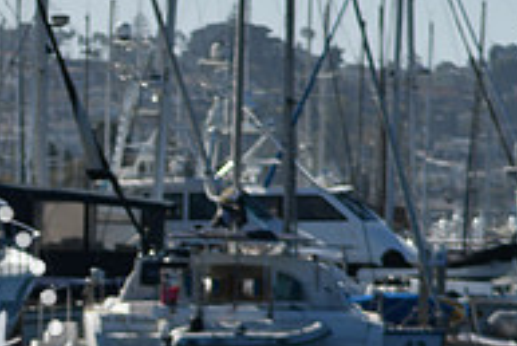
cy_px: 363
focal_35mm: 766
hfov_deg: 2.7
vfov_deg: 1.8
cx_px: -190
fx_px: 11009
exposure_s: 1/1600
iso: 200
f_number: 7.1
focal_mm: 170
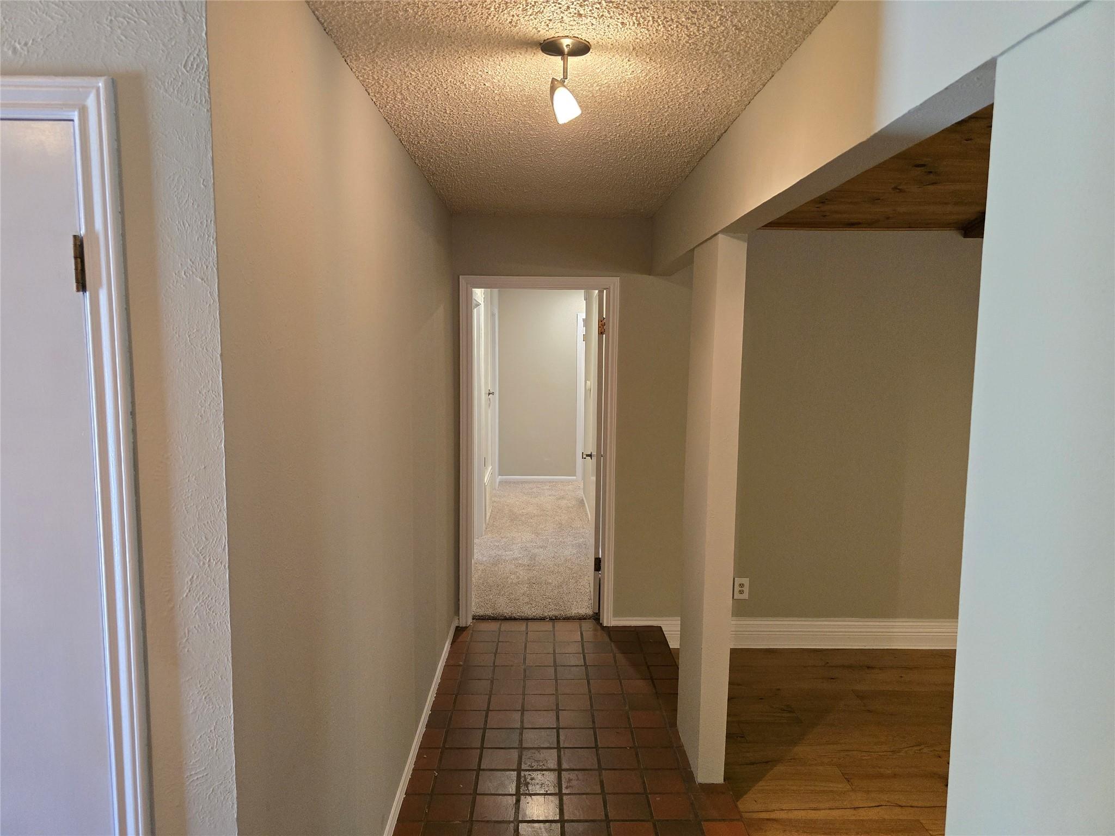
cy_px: 418
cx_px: 558
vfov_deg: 58.9
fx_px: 741
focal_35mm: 23
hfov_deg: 73.9
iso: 800
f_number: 1.7
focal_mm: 6.3
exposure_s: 1/120
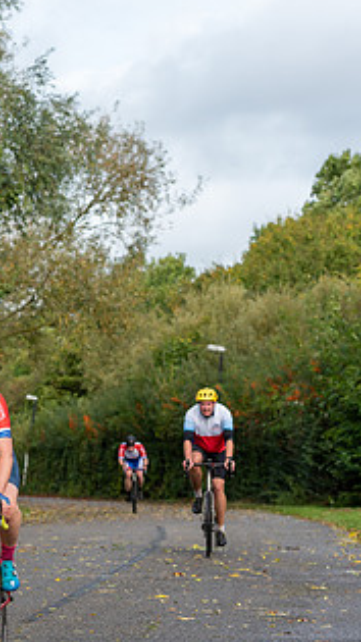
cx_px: -27
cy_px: 384
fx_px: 2299
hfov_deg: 8.9
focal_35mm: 135
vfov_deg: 15.9
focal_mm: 70
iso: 200
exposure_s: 1/640
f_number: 4
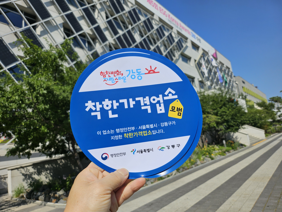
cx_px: 141
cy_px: 106
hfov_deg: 71.6
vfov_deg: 56.8
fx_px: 196
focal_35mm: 24
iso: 50
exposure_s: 1/7454
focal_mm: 5
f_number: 1.8
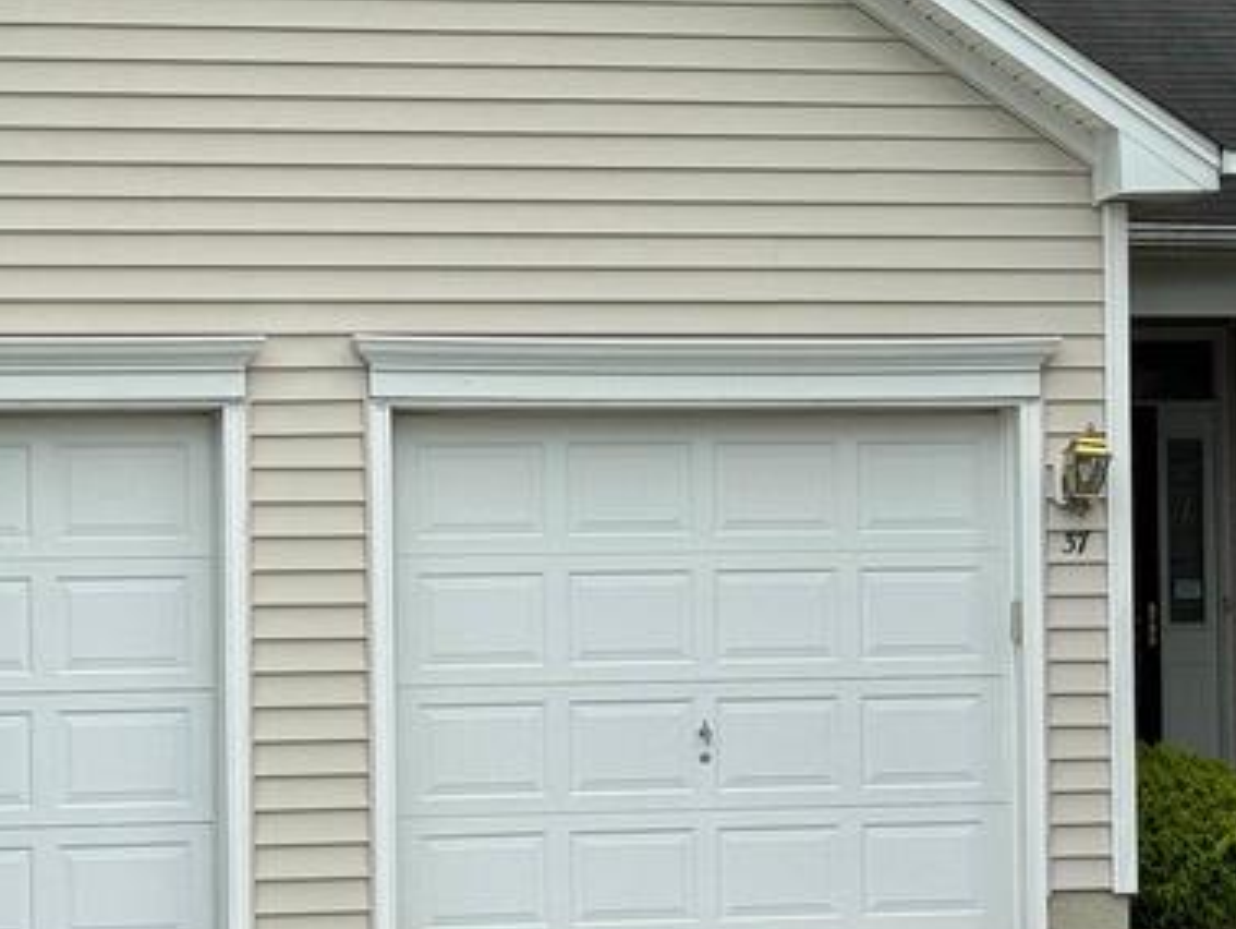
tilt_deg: +1.7
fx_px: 4645
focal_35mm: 130
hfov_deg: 15.1
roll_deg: +0.2
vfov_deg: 11.4
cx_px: 909
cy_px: 497
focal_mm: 6.76
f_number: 1.78
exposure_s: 1/2611
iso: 64
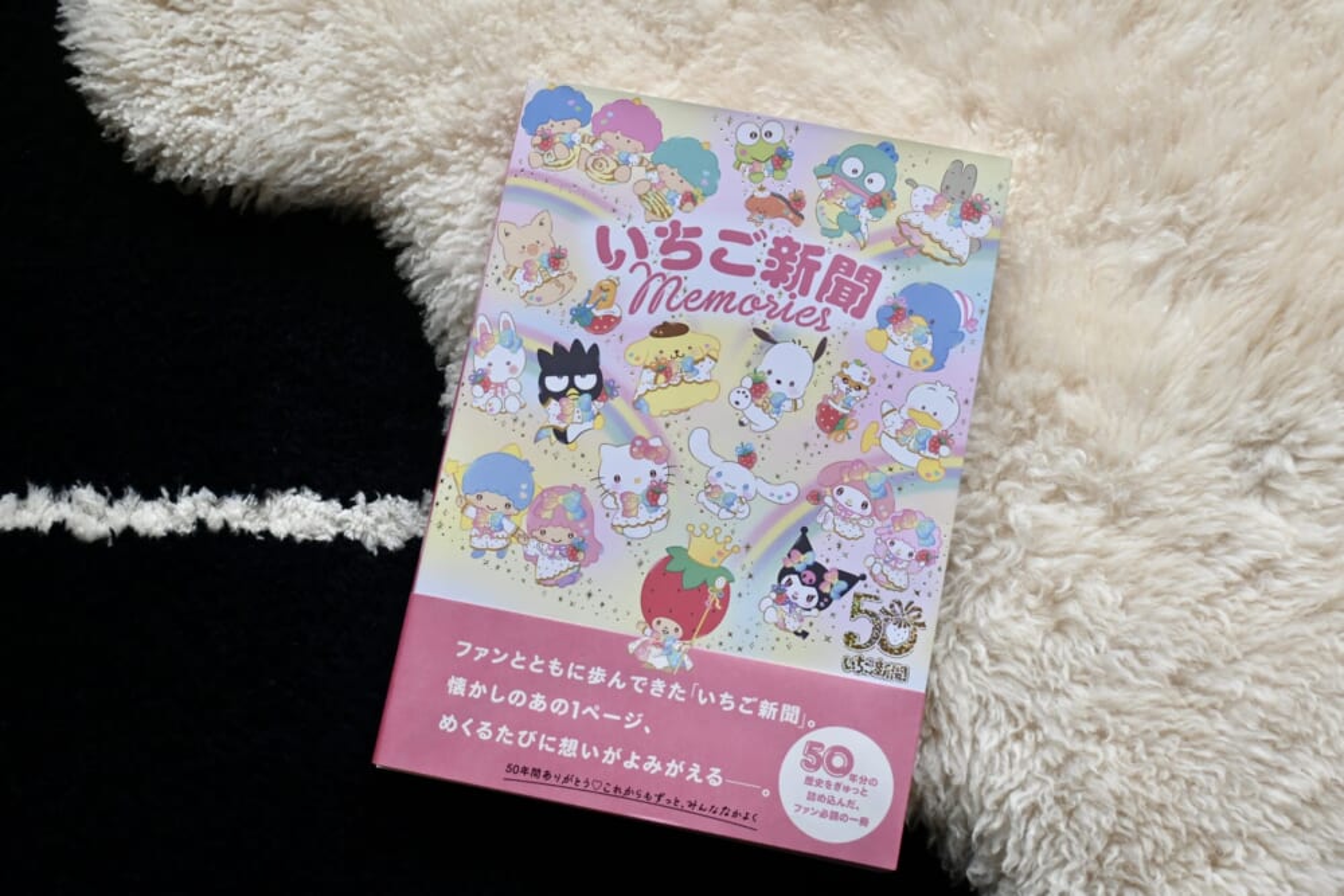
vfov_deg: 29.9
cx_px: 672
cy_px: 448
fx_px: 1680
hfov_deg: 43.6
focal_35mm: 45
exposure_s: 1/125
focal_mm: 30
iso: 900
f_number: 4.8
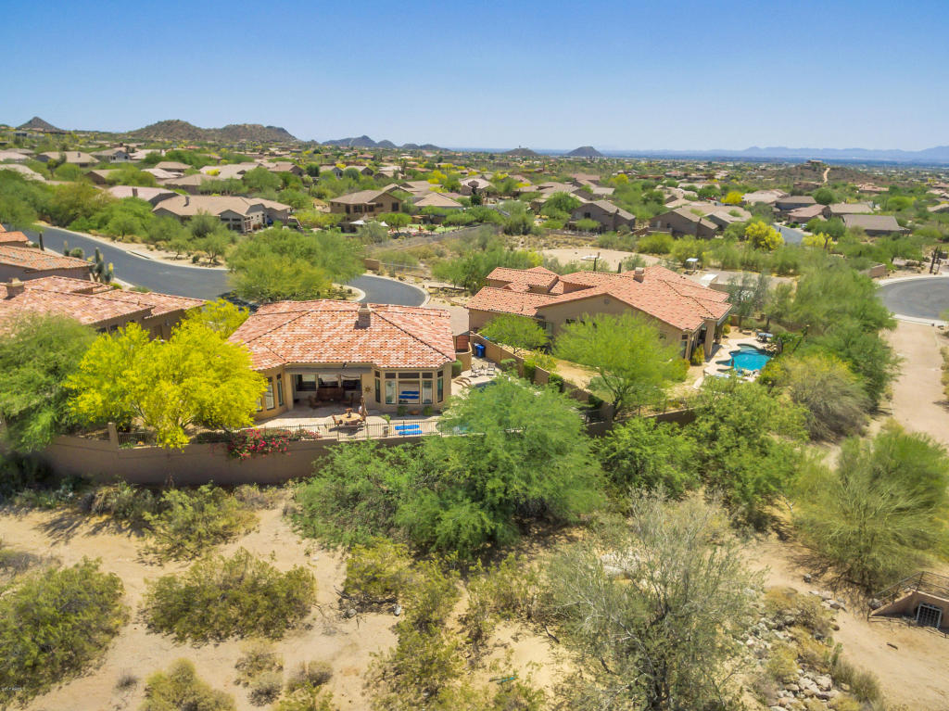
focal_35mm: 20
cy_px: 356
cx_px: 474
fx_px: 548
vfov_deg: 65.9
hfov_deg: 81.8
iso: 100
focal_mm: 3.61
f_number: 2.8
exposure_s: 1/2000
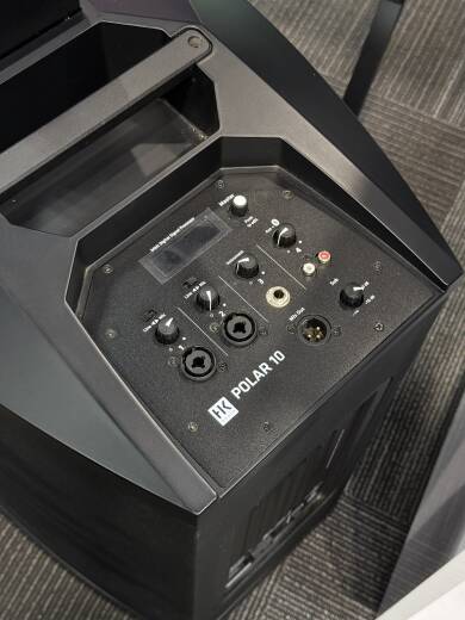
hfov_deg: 30.3
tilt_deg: -62.9
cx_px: 232
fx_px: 860
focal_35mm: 48
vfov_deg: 39.7
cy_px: 310
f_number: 1.78
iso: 160
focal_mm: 6.76
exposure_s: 1/60
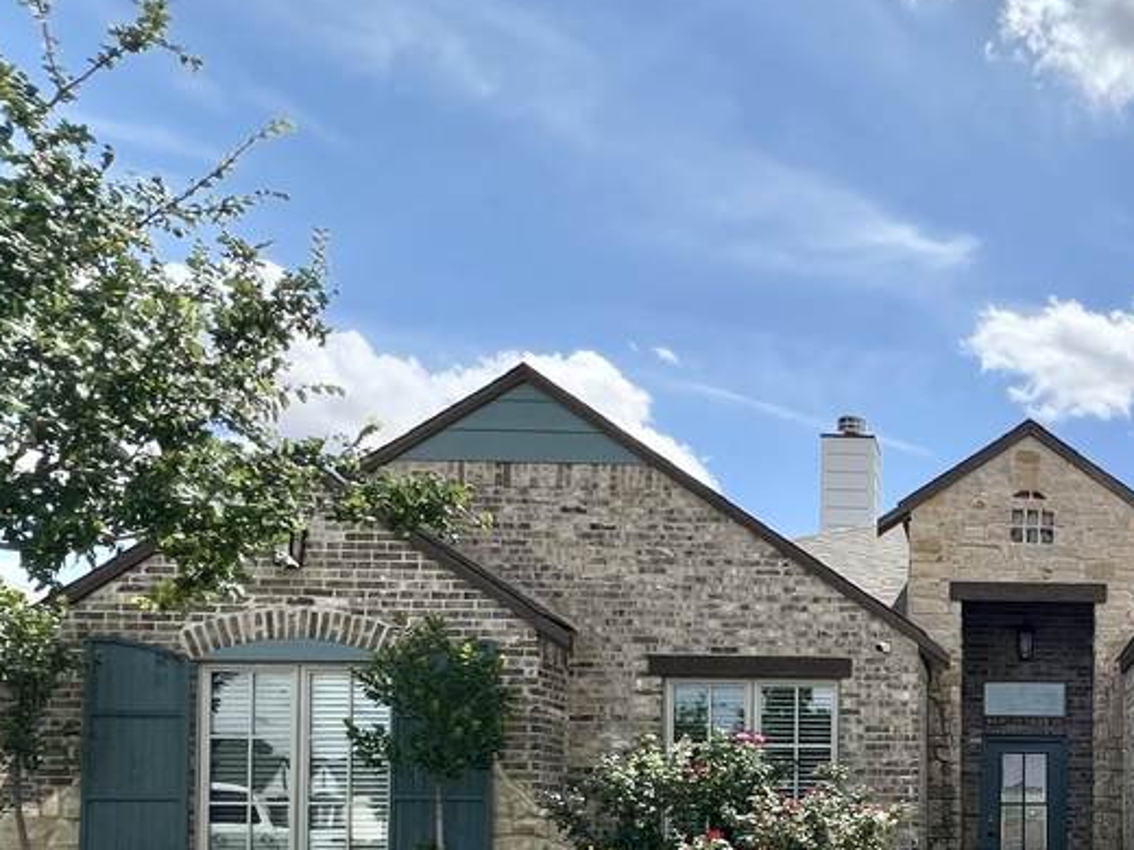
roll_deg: -1.5
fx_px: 1048
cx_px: 1093
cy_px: 752
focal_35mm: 32
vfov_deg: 41.0
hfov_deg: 48.4
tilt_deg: +3.6
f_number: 1.8
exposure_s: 1/1531
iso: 32
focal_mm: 1.57
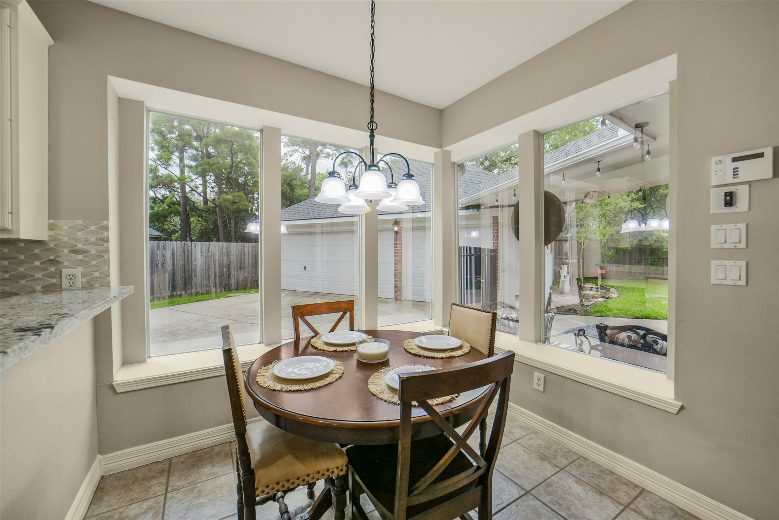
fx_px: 303
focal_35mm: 14
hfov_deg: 104.2
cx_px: 390
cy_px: 260
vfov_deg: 81.2
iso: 500
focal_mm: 14
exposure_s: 1/250
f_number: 5
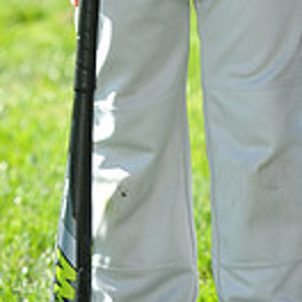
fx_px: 3869
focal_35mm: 392
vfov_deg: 4.4
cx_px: 323
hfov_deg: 4.5
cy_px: -238
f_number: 4
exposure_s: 1/500
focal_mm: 105
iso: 200
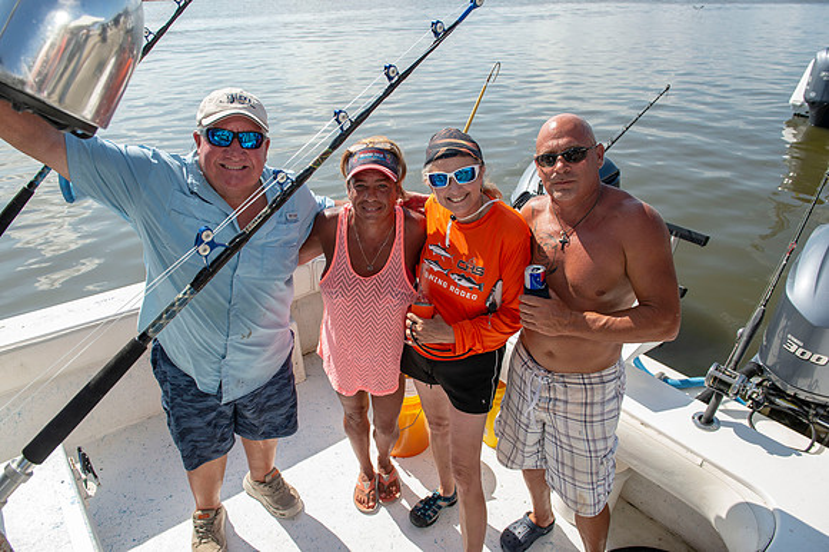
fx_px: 552
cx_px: 414
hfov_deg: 73.8
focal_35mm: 24
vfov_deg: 53.1
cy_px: 276
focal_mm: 24
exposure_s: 1/250
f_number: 6.3
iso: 50
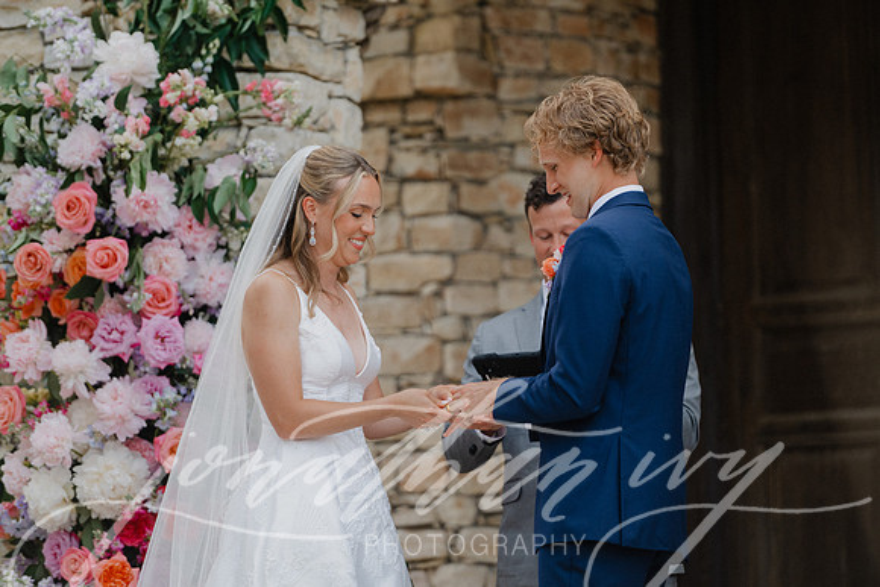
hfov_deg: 9.8
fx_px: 5157
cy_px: 277
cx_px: 453
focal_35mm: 211
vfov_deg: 6.5
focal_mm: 200
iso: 200
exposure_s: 1/800
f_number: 2.8
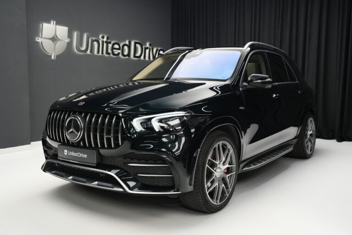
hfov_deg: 54.4
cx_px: 176
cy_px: 118
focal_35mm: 35
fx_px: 342
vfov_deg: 37.9
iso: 2000
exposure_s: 1/60
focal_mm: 35
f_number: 4
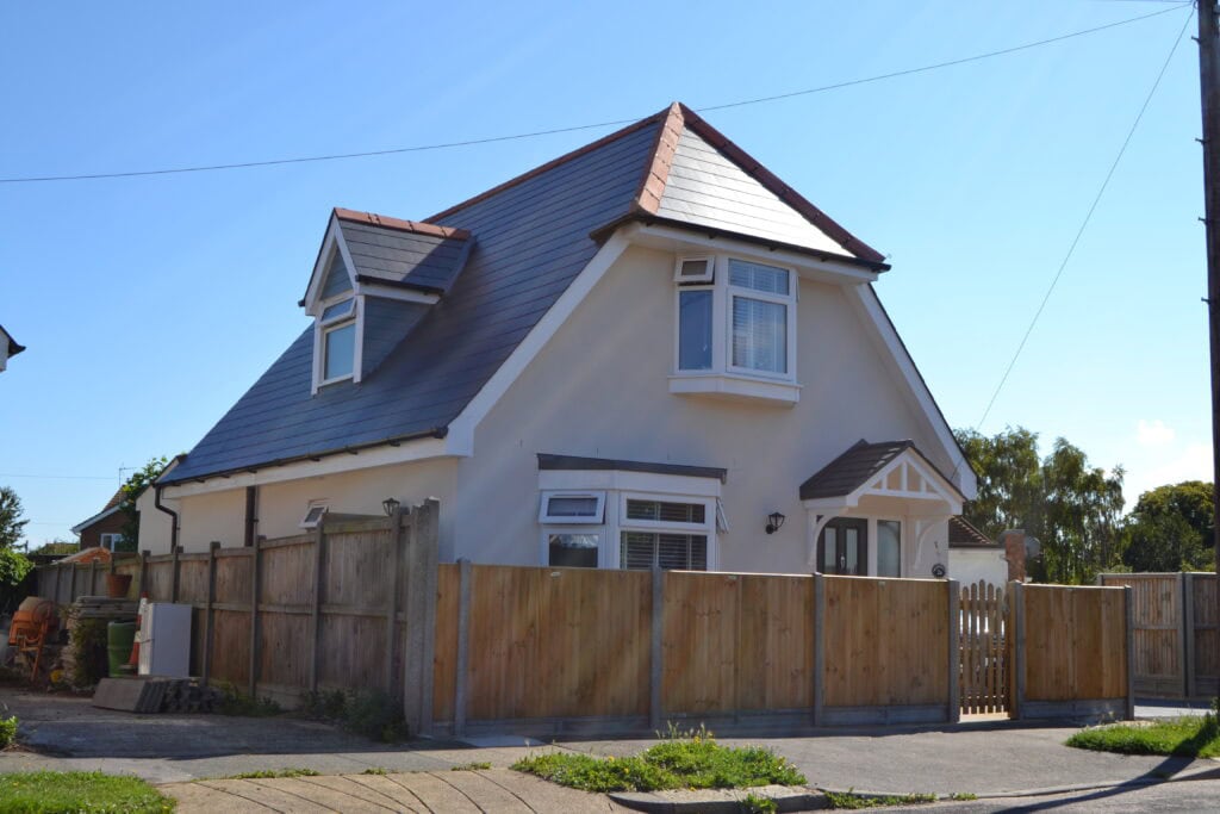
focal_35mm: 39
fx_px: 1322
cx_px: 610
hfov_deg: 49.5
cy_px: 407
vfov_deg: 34.2
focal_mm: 26
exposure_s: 1/200
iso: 100
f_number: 10
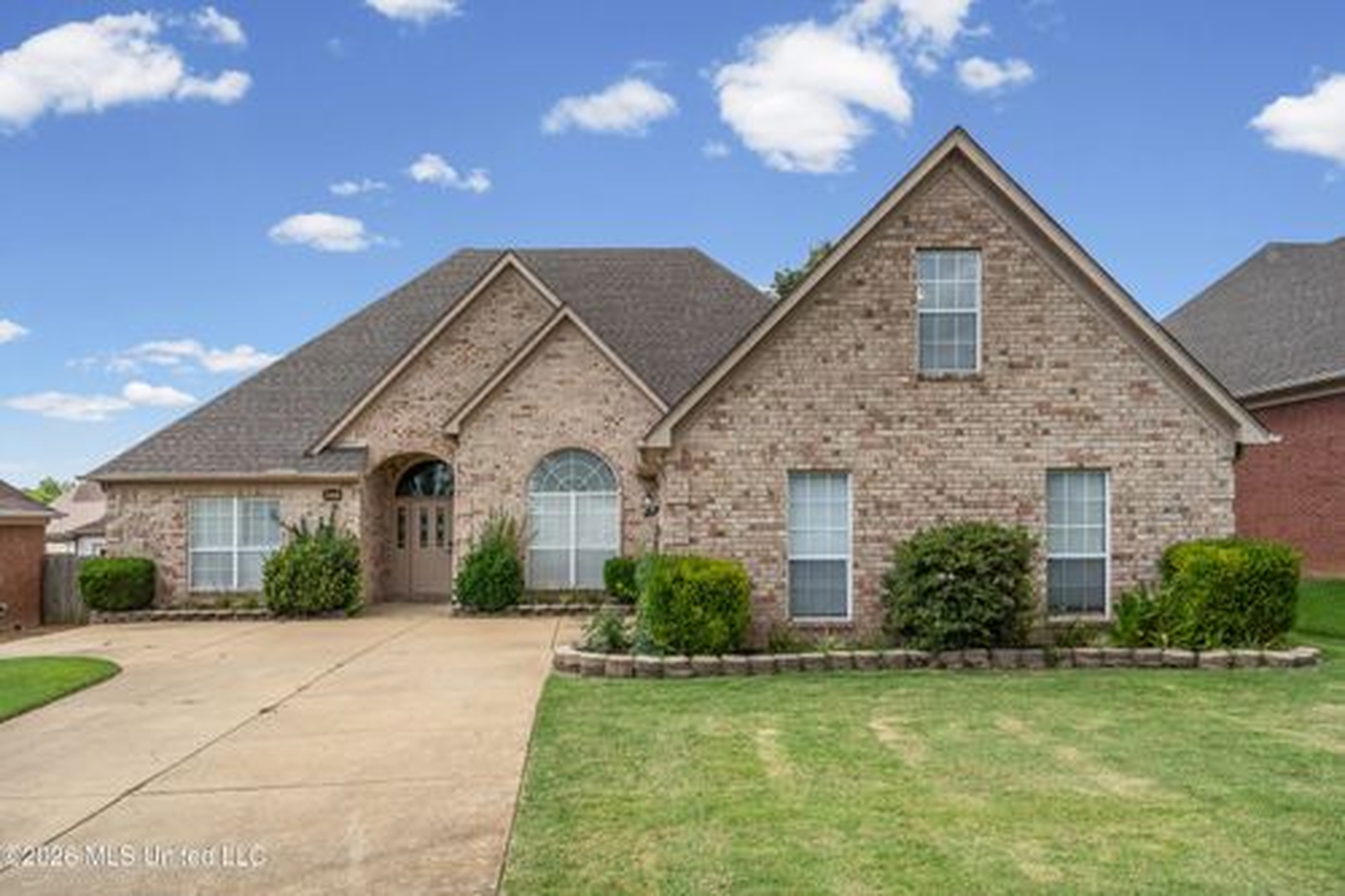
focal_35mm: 25
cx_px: 672
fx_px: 934
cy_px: 448
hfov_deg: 71.5
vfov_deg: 51.3
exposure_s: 1/3000
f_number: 9.5
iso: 1000
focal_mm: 25
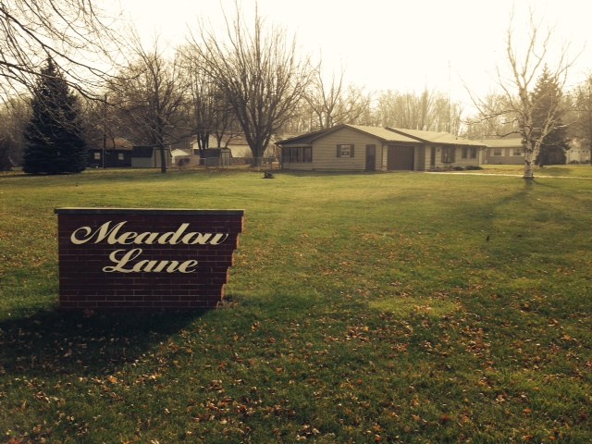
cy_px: 222
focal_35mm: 33
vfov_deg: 42.9
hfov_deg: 55.4
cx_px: 296
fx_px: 564
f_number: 2.4
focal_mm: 4.12
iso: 64
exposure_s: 1/1290
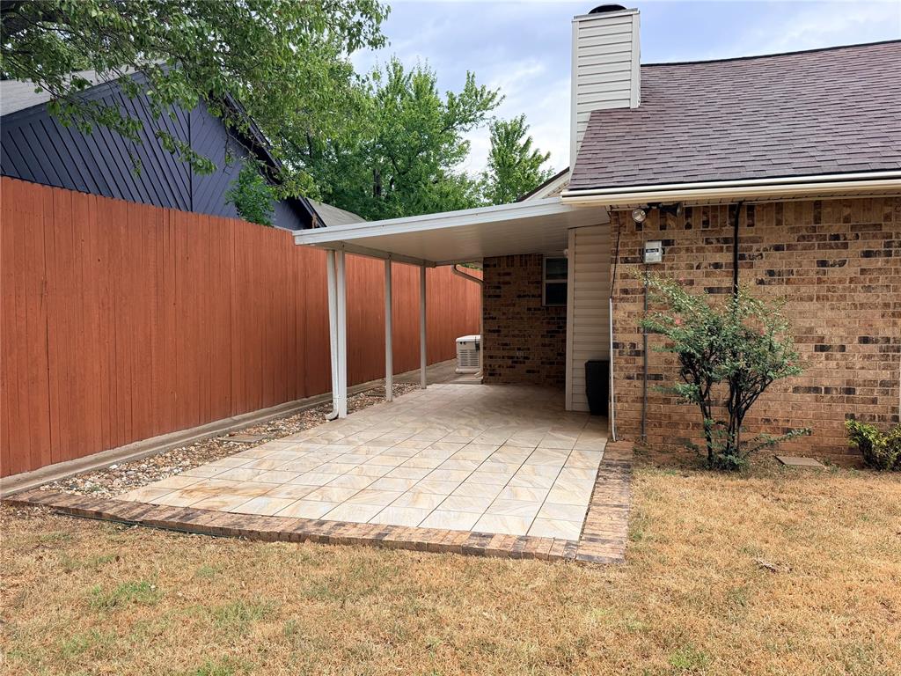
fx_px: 625
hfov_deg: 71.6
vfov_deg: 56.8
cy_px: 338
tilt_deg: -1.1
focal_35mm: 24
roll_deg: +0.8
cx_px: 450
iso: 100
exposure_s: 1/1464
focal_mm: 6.76
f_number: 1.78
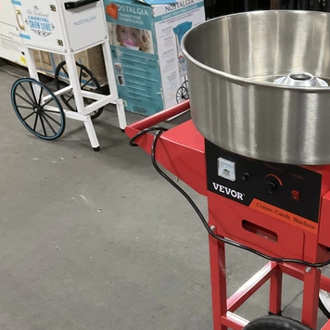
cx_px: 310
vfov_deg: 31.2
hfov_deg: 30.0
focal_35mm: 54
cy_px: 239
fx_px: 582
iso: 320
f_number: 1.8
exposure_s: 1/40
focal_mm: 3
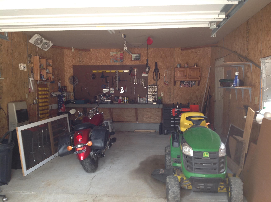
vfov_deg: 40.6
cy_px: 101
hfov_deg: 52.7
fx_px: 274
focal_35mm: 35
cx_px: 136
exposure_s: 1/20
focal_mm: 4.28
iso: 50
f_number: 2.4
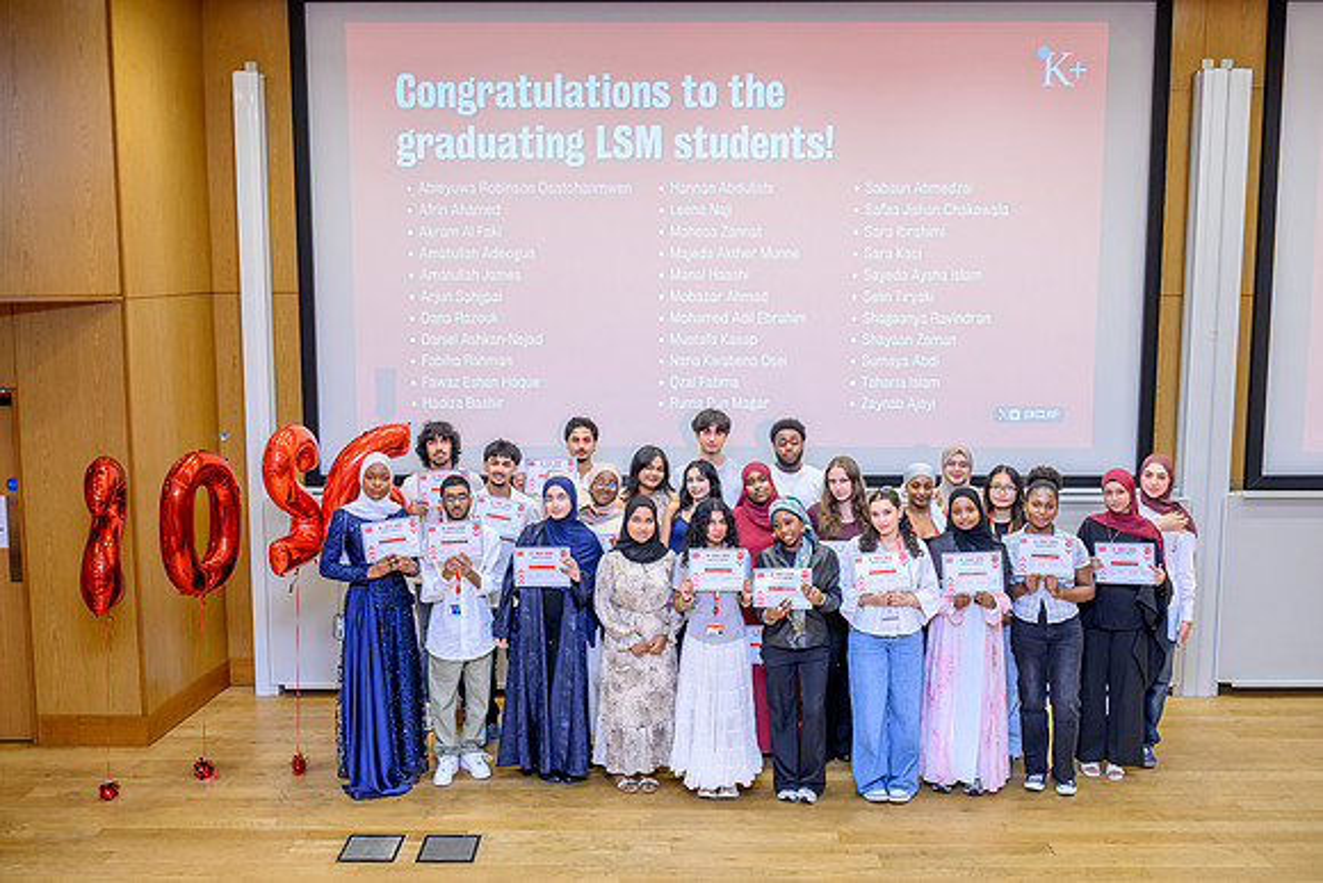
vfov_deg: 37.7
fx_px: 1292
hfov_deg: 54.2
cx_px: 662
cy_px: 442
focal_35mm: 35
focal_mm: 35
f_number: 2.8
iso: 1000
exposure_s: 1/200
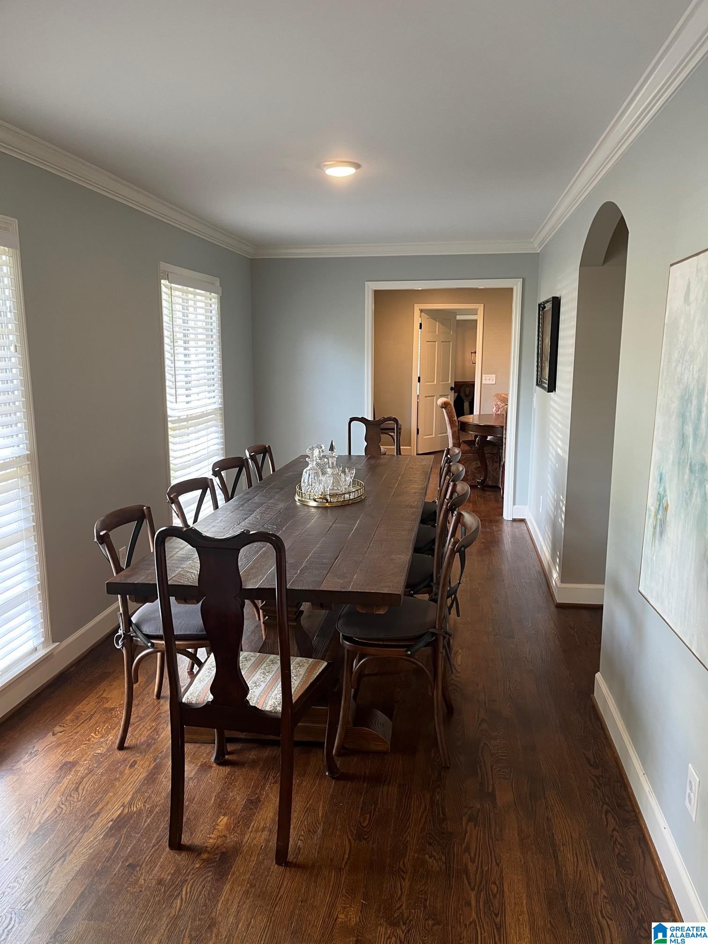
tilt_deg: -9.2
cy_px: 472
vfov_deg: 67.3
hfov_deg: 53.1
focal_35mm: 26
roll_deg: -0.5
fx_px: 709
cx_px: 354
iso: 100
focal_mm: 5.1
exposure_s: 1/60
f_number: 1.6
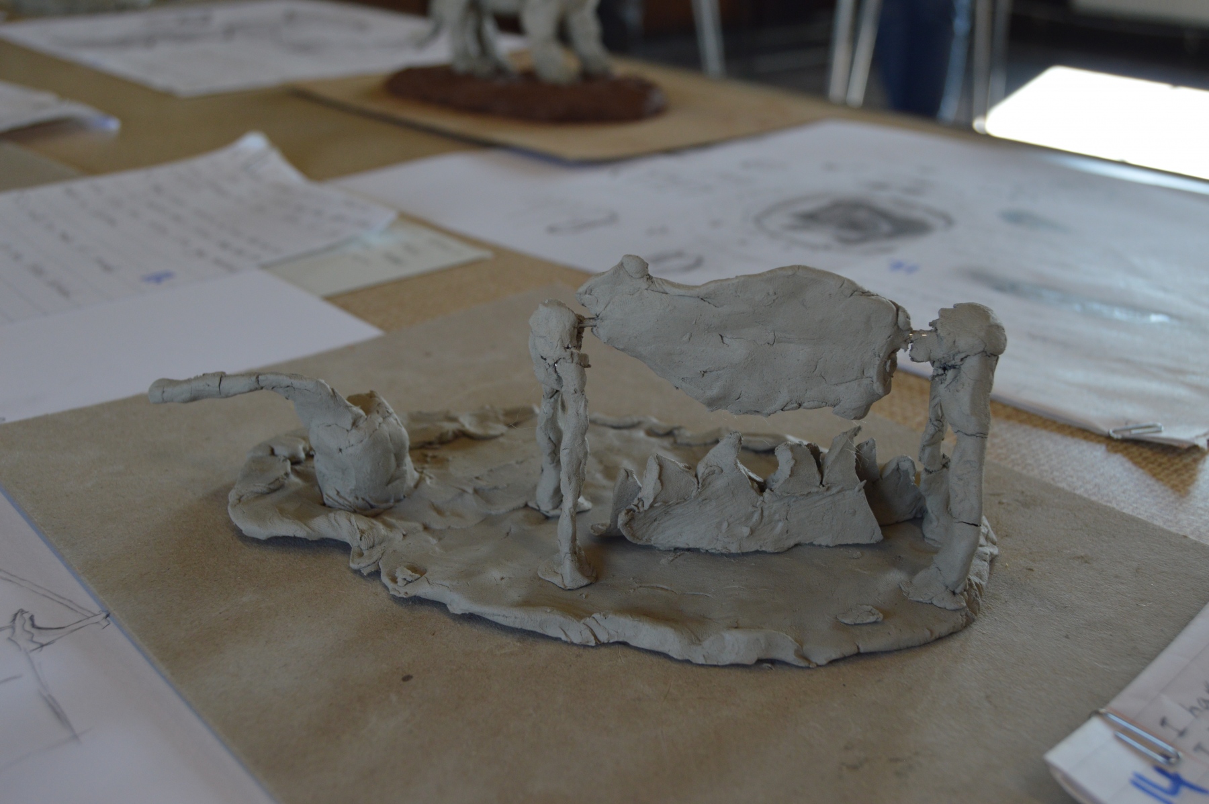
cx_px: 604
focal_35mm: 39
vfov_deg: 34.2
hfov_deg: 49.6
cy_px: 402
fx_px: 1309
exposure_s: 1/125
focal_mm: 26
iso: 400
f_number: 5.6
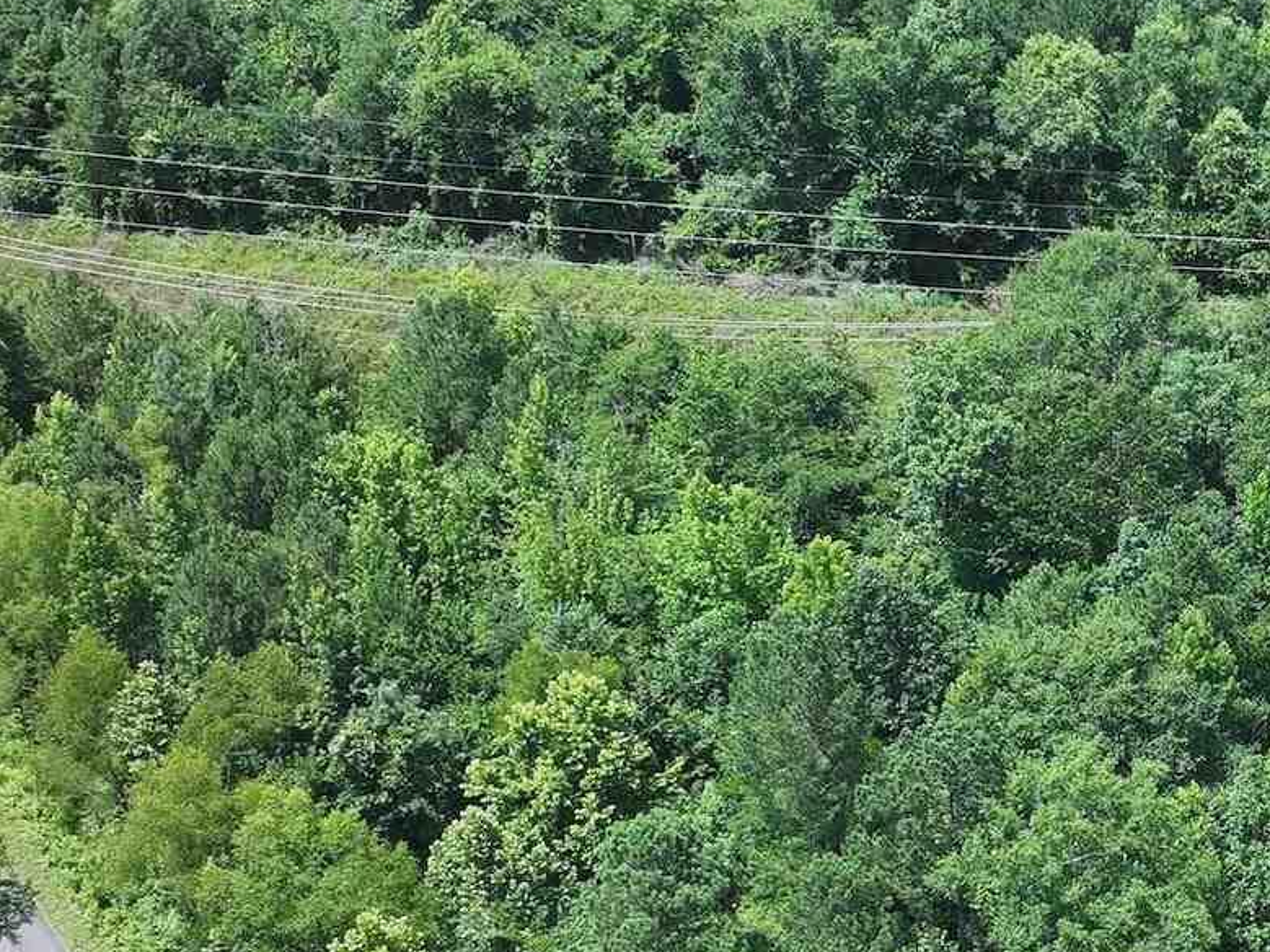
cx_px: 1567
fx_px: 2825
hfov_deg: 23.0
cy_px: 692
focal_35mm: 77
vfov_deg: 19.0
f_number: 2.8
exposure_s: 1/1250
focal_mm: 12.29
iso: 100
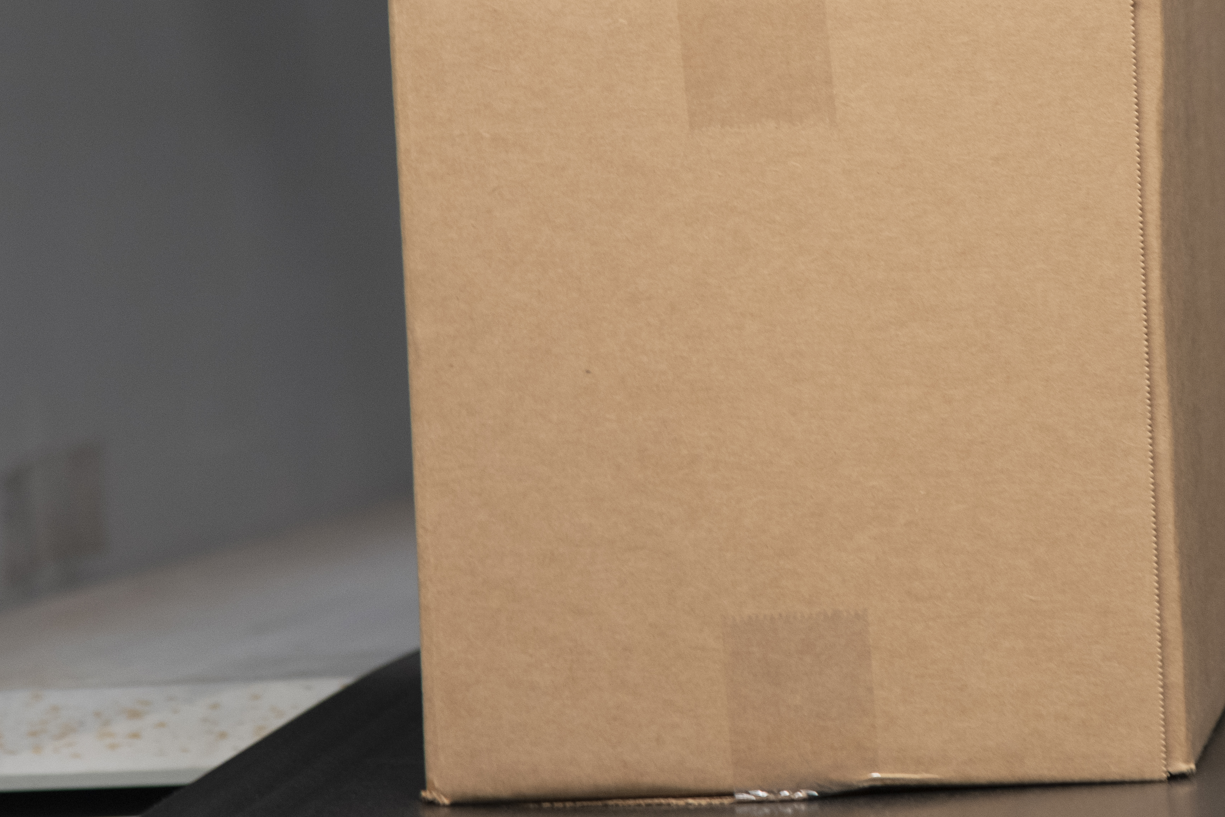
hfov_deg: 8.1
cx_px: 1087
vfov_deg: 5.4
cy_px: 144
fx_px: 8574
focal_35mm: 252
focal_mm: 105
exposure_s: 1/100
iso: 800
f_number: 4
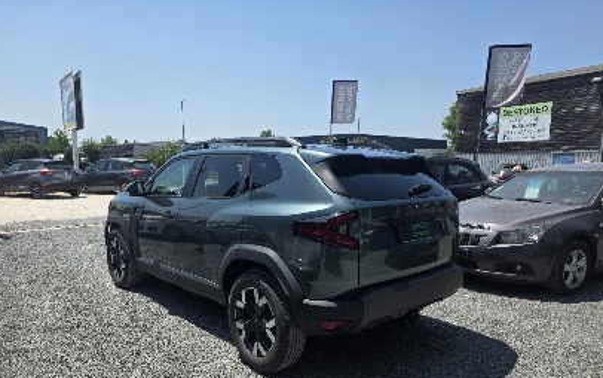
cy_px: 226
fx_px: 411
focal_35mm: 25
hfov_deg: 72.5
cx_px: 302
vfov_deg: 49.0
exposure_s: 1/5778
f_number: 1.7
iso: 80
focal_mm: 6.25
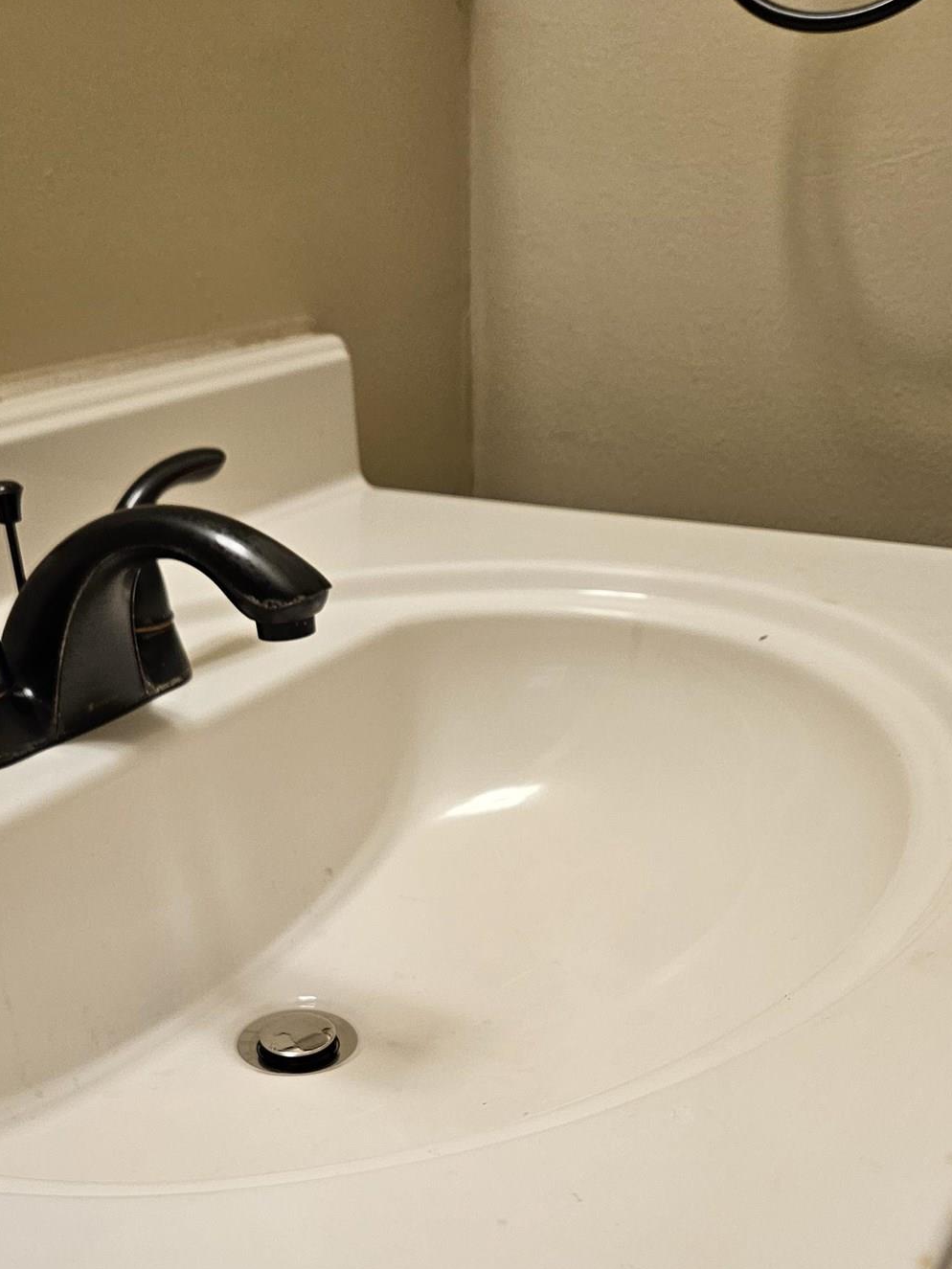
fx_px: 1467
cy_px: 988
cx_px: 410
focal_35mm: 40
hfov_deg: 35.9
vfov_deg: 44.8
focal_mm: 5.4
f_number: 1.8
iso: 200
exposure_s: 1/120
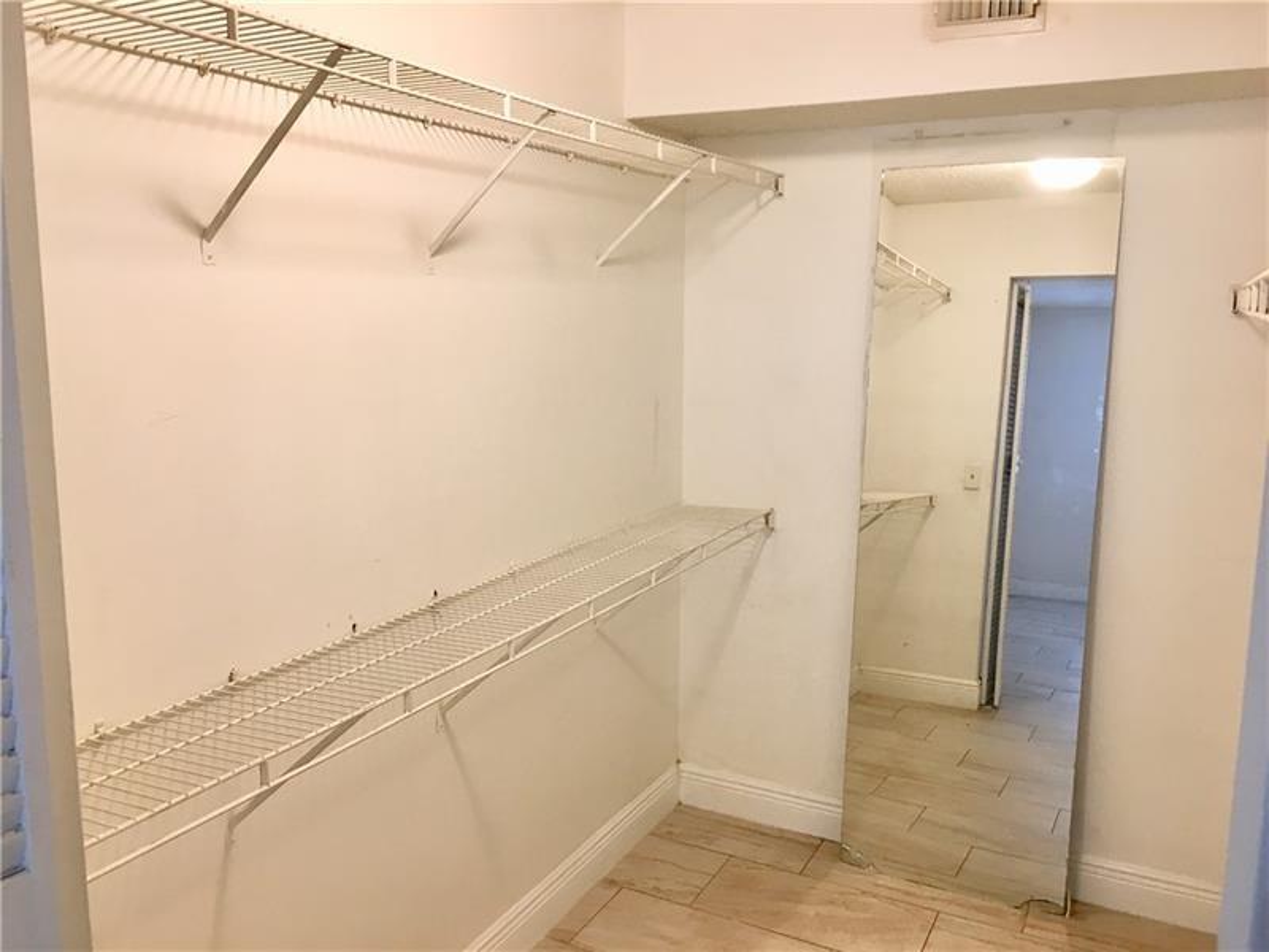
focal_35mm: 29
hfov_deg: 61.7
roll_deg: +0.3
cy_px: 476
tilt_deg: -9.4
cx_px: 634
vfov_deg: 48.2
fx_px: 1063
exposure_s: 1/30
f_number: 2.2
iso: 64
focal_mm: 4.15
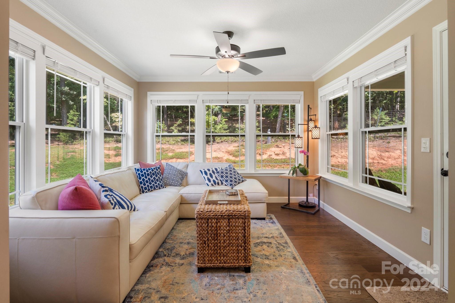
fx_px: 215
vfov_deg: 70.4
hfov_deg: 93.3
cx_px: 228
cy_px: 152
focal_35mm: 17
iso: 400
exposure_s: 1/6
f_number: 11
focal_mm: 17
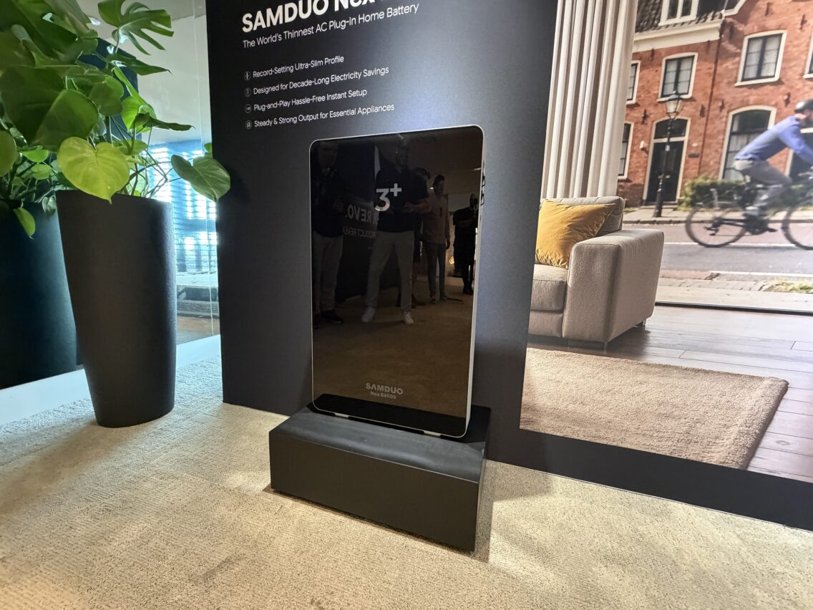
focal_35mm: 14
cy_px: 305
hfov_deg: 102.1
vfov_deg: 85.7
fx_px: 329
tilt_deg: -8.0
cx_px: 406
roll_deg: -2.6
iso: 500
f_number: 2.2
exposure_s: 1/50
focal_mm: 2.22
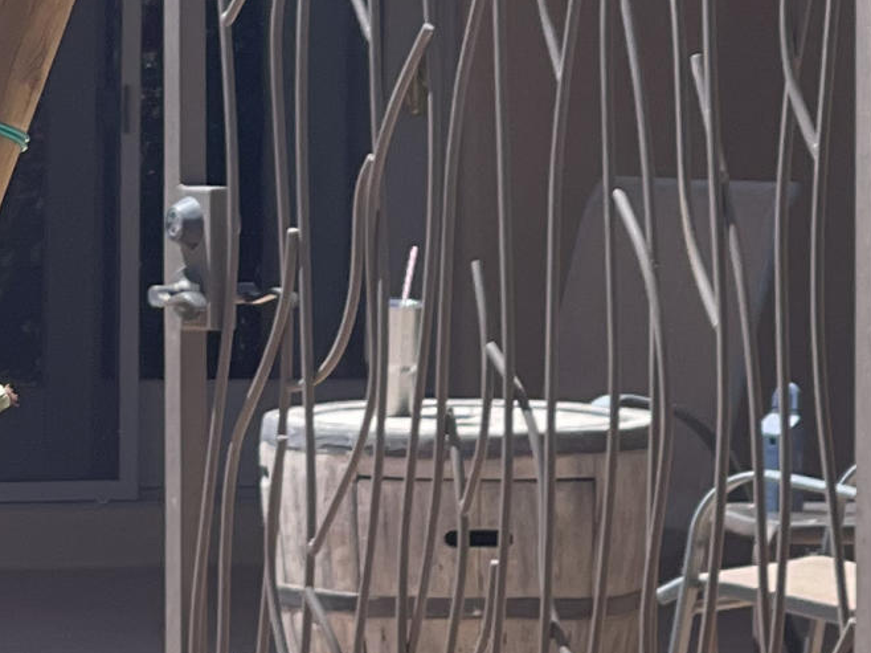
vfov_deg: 5.1
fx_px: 7345
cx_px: 110
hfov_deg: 6.8
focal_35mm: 292
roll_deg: -0.3
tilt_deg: +0.4
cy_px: -62
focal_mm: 7.5
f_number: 2.2
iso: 20
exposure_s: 1/592
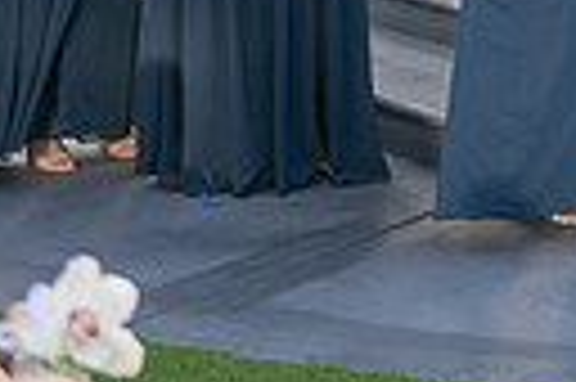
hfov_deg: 13.0
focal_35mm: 145
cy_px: -276
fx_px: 2317
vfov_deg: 9.1
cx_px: 1004
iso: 400
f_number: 2.8
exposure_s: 1/800
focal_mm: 32
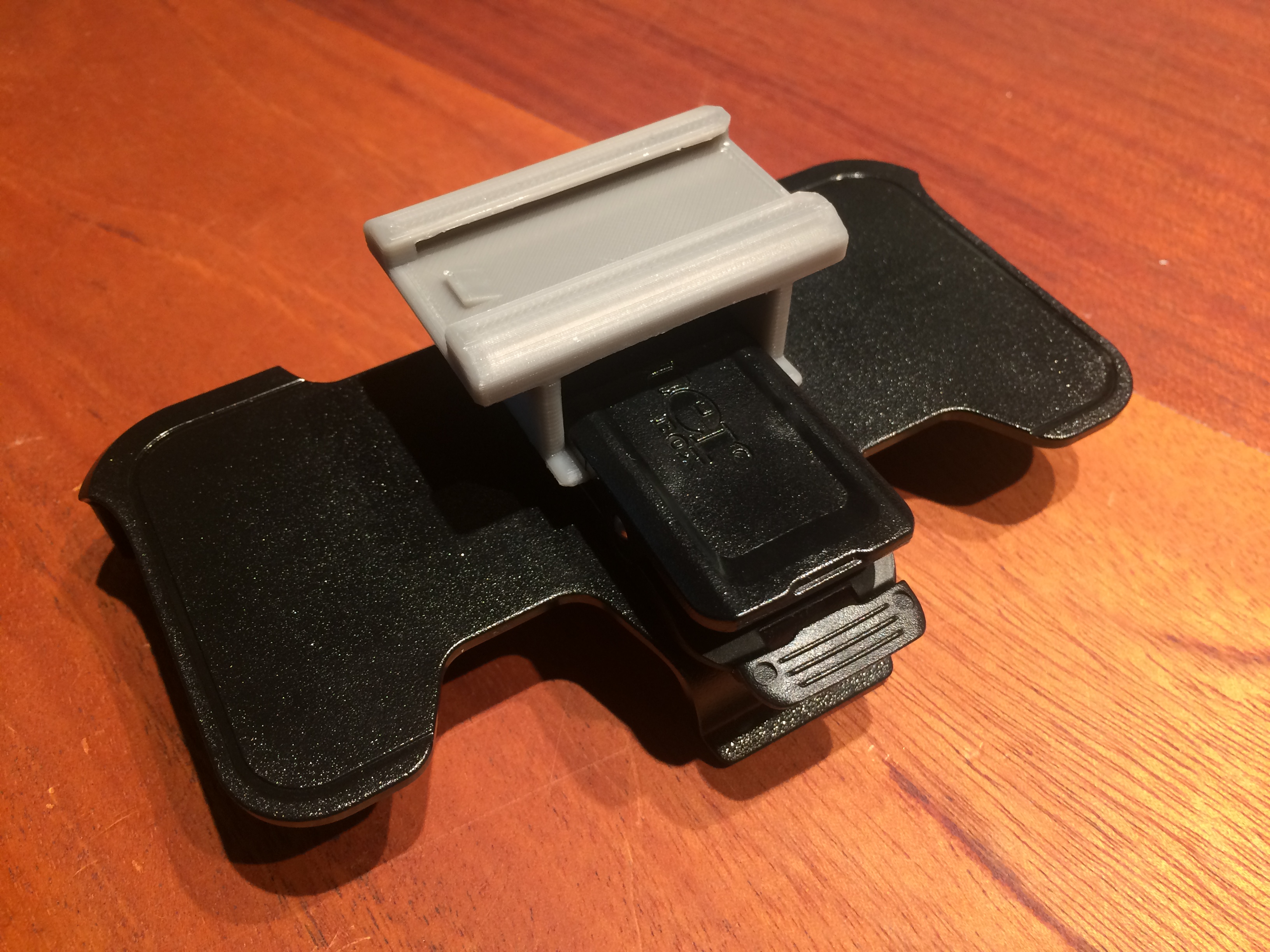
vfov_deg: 48.2
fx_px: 1064
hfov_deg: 61.7
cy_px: 476
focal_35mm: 29
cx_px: 635
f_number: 2.2
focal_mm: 4.15
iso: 80
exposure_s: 1/30
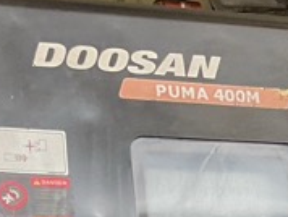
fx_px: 1733
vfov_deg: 6.9
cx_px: 468
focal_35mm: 208
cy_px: 457
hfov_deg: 9.2
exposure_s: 1/60
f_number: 1.8
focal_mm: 3
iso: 80
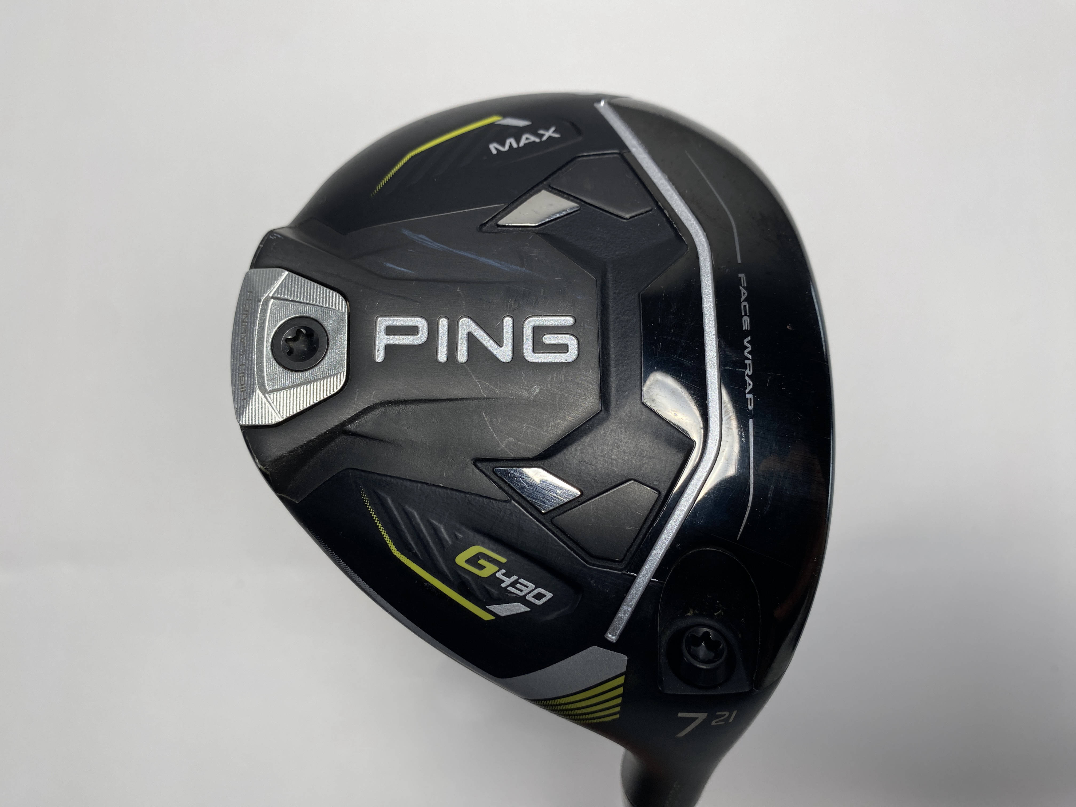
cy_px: 404
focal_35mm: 25
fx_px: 777
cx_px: 538
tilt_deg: -87.5
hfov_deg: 69.4
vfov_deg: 54.9
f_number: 1.8
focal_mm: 4.25
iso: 32
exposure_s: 1/544
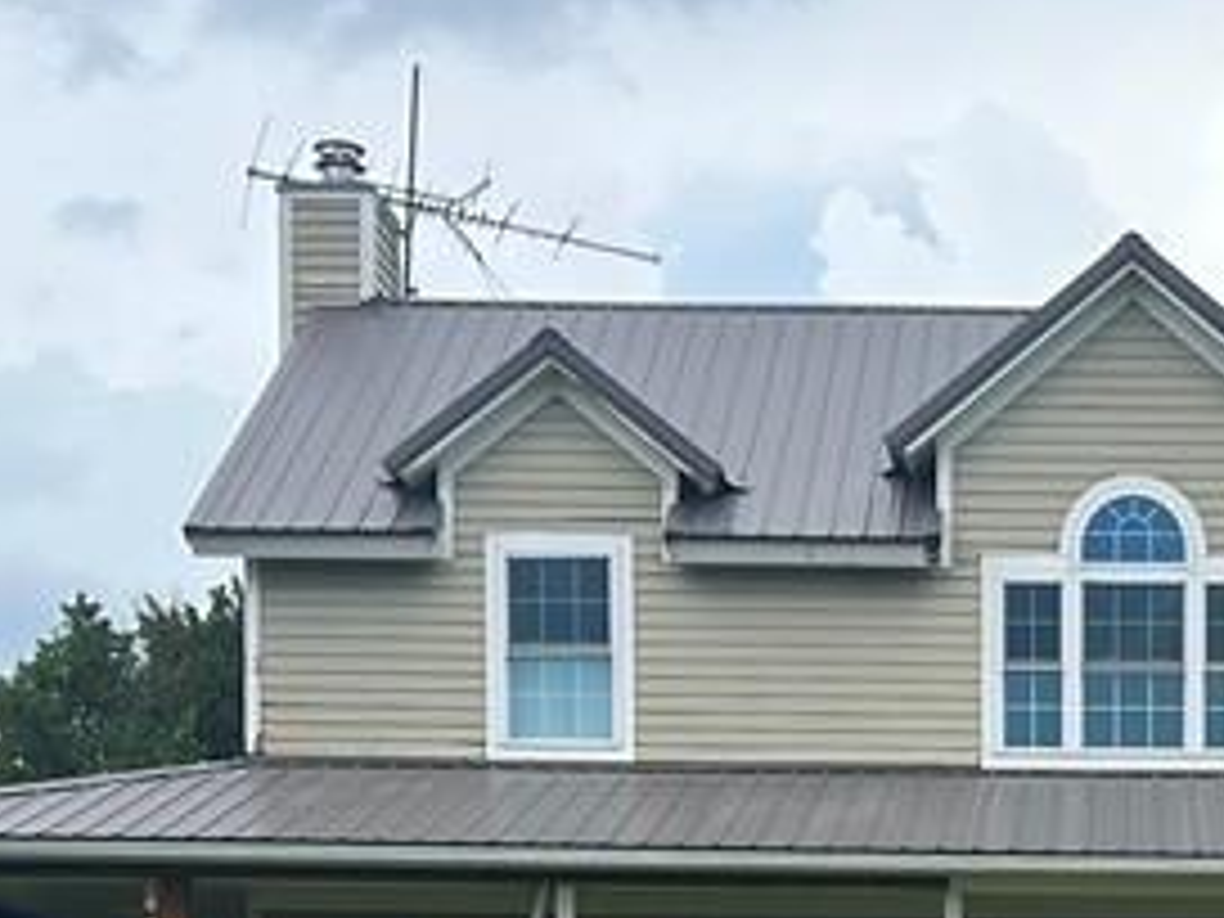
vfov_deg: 14.2
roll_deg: -0.2
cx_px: 1188
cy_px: 1346
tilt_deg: -1.6
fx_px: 3465
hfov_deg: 19.5
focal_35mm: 98
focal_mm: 5.7
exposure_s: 1/1724
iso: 50
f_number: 1.5
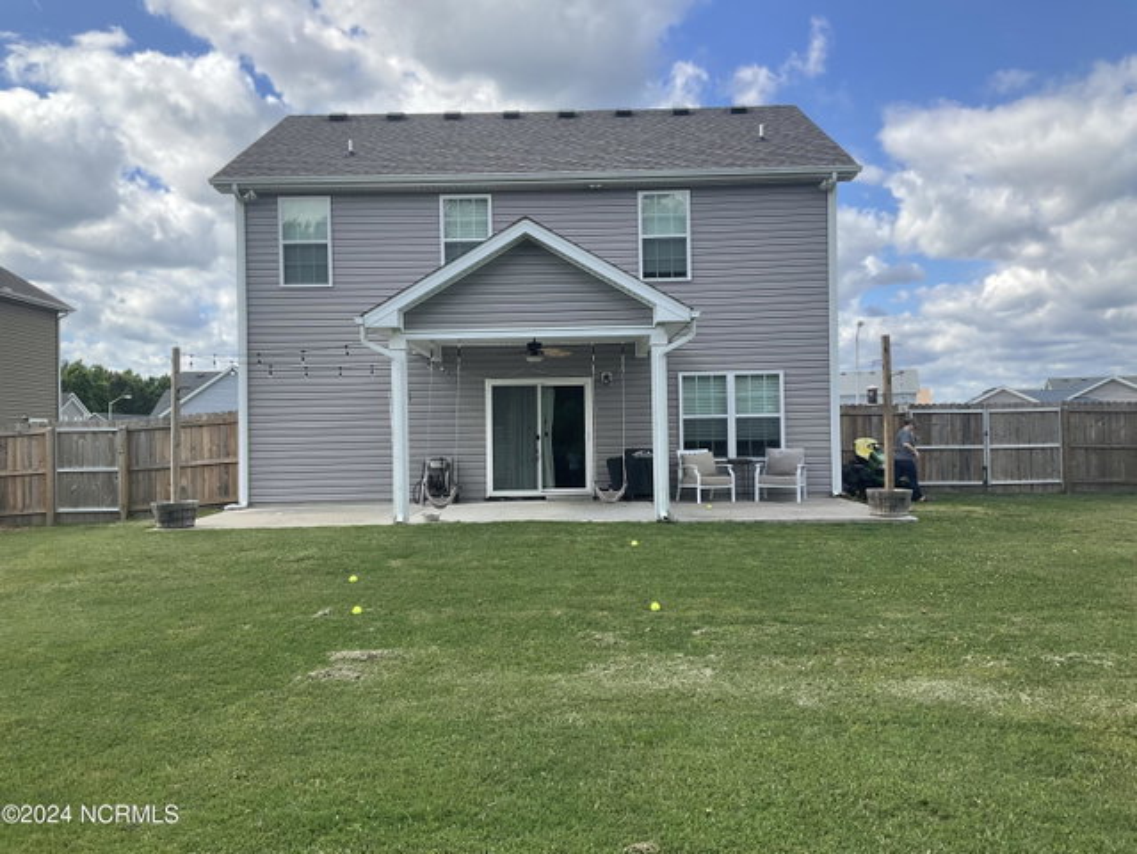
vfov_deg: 48.3
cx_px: 568
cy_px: 427
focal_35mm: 29
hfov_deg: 61.6
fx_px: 953
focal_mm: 3
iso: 25
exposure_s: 1/1195
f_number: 1.8
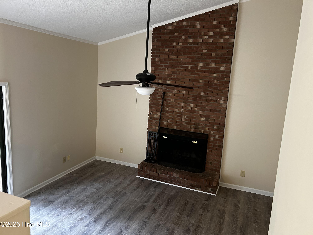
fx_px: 235
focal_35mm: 26
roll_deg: -3.3
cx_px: 156
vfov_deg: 53.1
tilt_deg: -9.0
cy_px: 118
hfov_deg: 67.3
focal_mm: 5.7
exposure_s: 1/60
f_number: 1.5
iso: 200
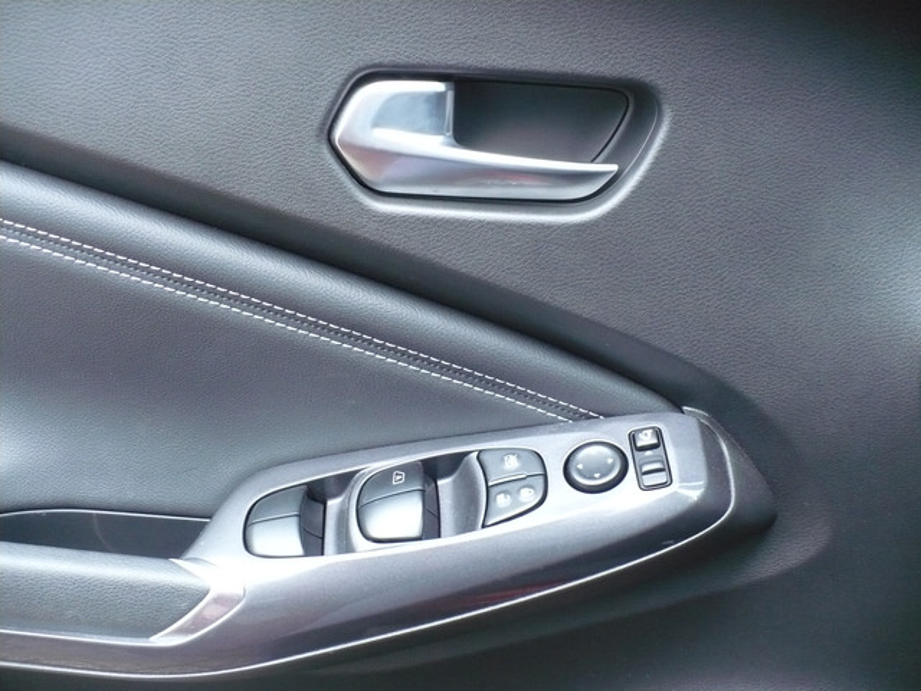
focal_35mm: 37
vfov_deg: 38.7
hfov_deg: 50.1
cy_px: 346
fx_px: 984
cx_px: 460
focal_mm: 6.1
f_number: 2.8
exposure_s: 1/125
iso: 320
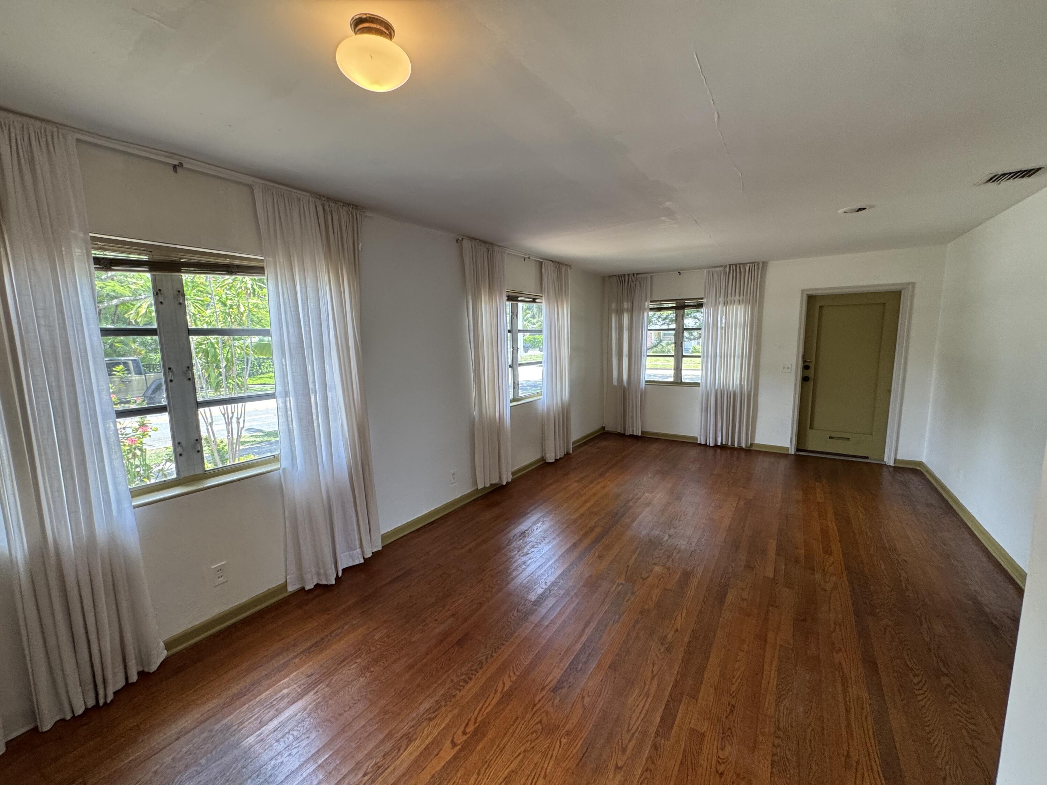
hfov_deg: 102.1
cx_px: 524
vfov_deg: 85.7
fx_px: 423
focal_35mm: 14
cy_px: 392
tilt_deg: -6.9
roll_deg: +0.9
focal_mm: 2.22
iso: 200
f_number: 2.2
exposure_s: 1/120
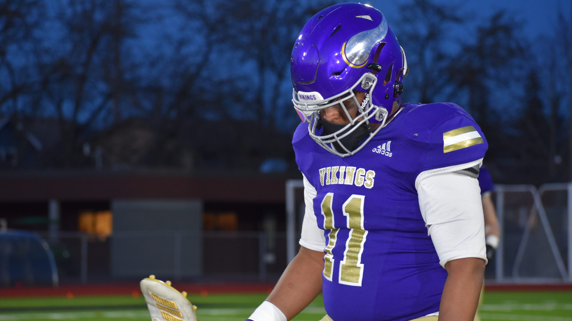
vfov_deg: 7.3
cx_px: 286
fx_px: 2510
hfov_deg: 13.0
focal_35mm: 166
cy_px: 182
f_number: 4.8
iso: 900
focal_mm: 105
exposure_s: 1/125
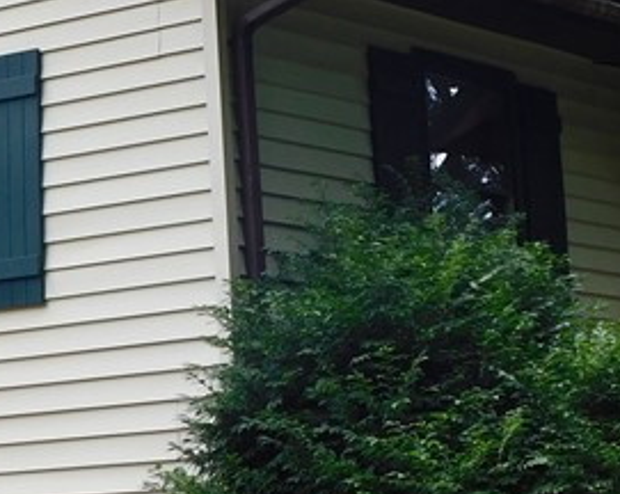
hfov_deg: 14.4
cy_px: -57
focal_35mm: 133
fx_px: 2437
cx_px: 153
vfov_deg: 11.4
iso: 125
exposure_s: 1/125
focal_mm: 6.3
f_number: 3.5
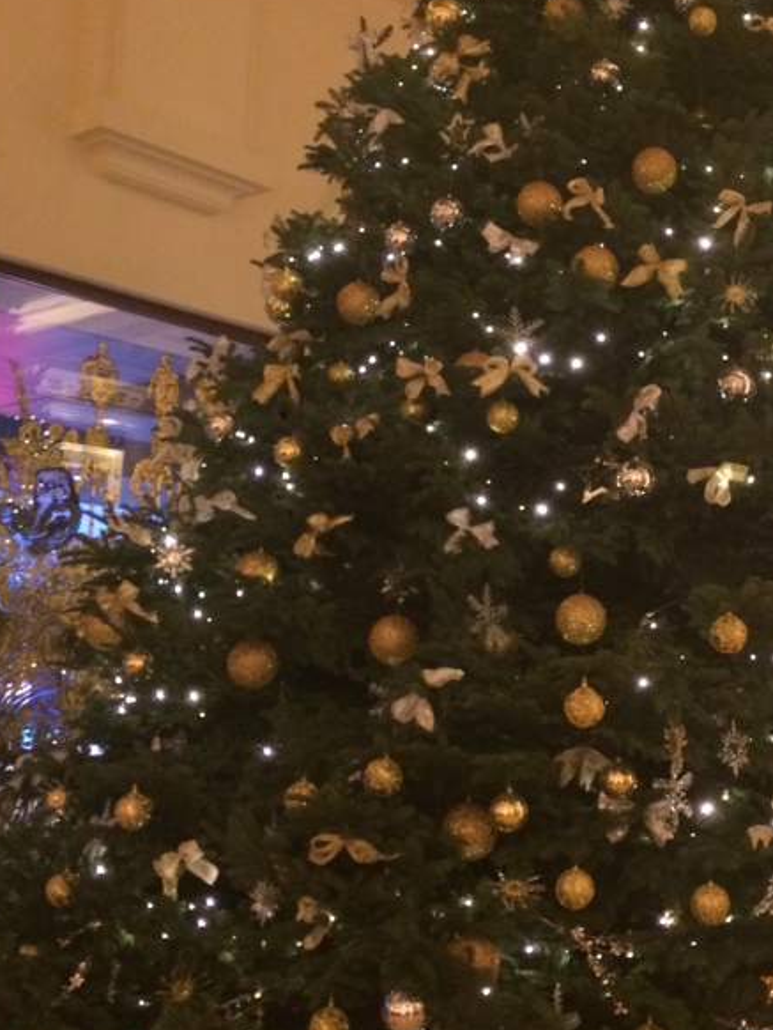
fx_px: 1517
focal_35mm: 51
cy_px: 511
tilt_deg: +7.9
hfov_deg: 28.1
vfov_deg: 37.5
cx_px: 603
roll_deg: +0.9
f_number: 2.2
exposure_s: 1/17
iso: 320
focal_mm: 4.15
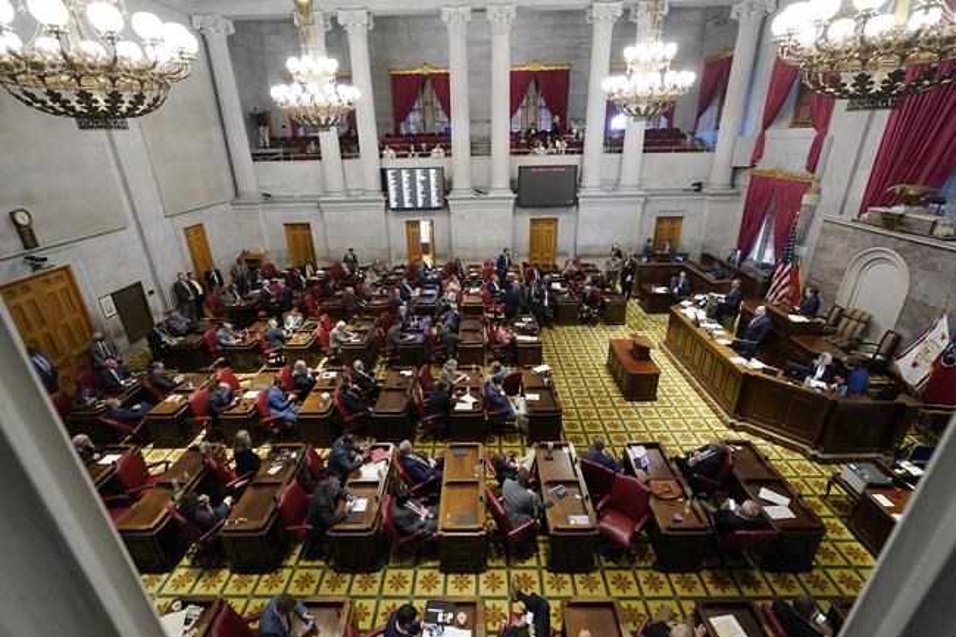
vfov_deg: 73.7
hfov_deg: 96.8
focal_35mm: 16
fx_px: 425
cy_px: 318
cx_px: 478
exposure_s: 1/200
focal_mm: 16
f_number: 2.8
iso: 5000
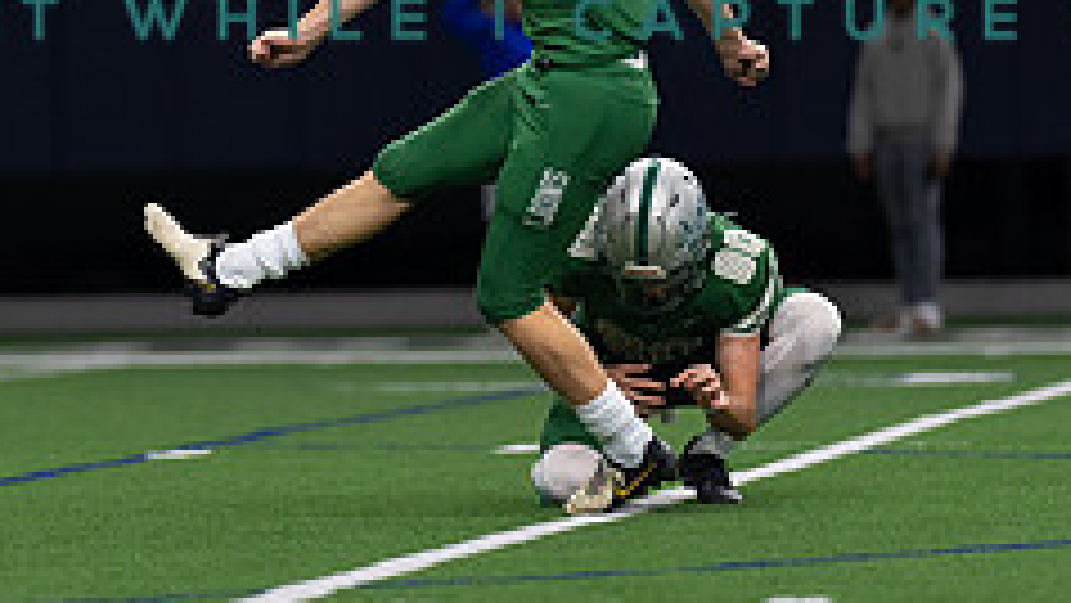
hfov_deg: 4.9
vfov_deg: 2.7
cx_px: 207
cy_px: -14
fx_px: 12583
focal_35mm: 443
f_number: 1.8
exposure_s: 1/1250
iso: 1000
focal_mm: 135
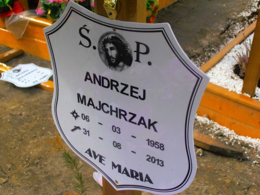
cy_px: 98
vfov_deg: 25.7
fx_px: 428
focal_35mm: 57
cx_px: 130
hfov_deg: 33.8
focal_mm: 10.04
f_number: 4.5
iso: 80
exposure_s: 1/320
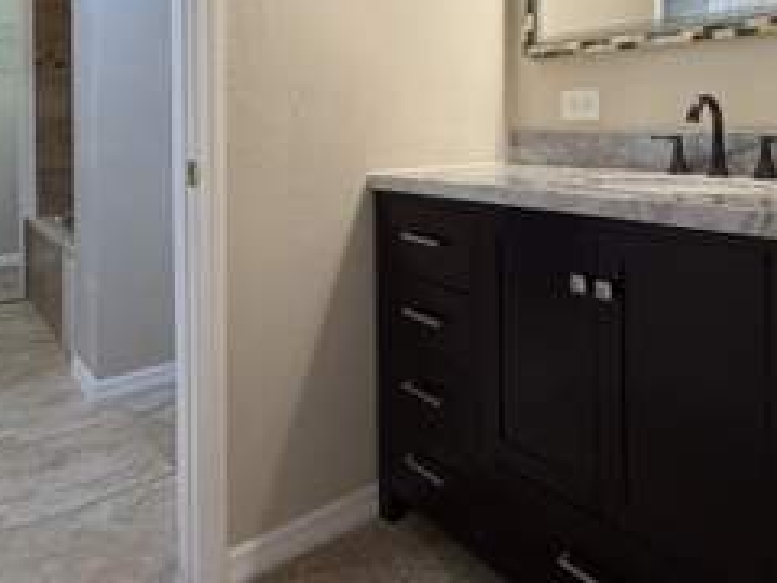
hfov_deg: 63.2
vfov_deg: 47.4
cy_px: 128
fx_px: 628
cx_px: 444
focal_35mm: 28
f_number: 2.2
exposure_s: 1/120
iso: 250
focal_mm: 2.22
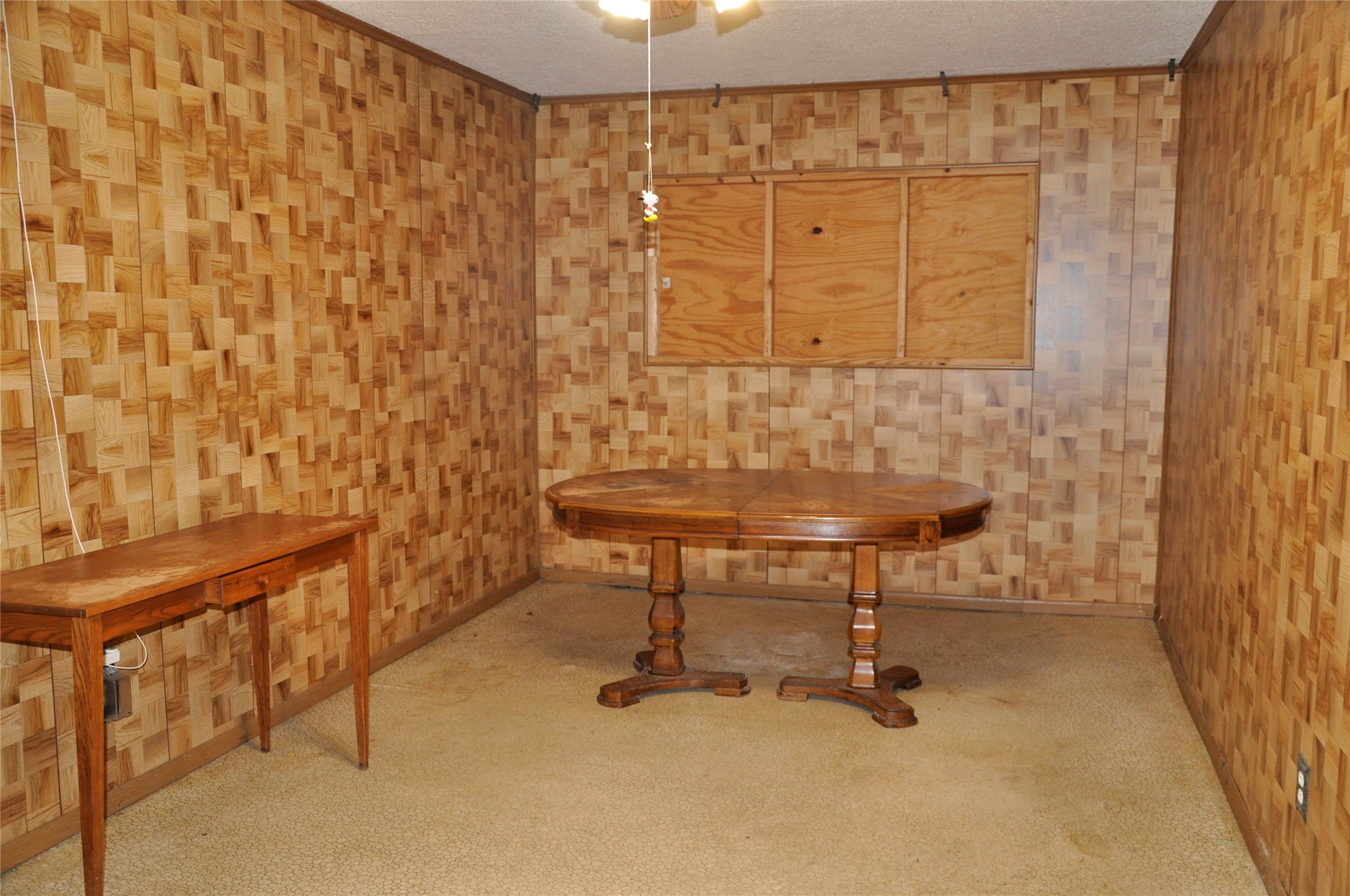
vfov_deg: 41.6
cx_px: 675
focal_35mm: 32
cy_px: 448
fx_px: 1180
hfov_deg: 59.6
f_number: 3.8
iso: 800
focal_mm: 21
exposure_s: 1/60
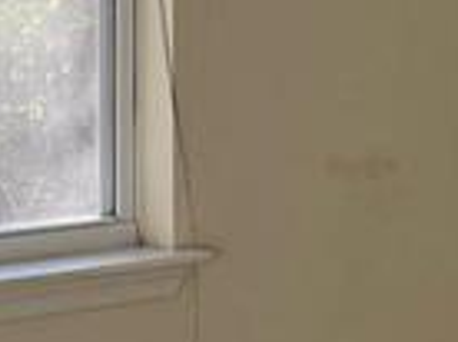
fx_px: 2549
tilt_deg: -6.0
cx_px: 206
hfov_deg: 10.3
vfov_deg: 7.7
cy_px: 153
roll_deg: +0.5
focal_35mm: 193
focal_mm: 4.25
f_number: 1.8
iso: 32
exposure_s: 1/154
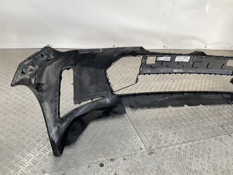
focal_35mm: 29
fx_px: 195
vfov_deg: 48.2
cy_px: 88
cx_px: 116
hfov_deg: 61.7
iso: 16
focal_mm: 3
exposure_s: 1/217
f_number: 1.8
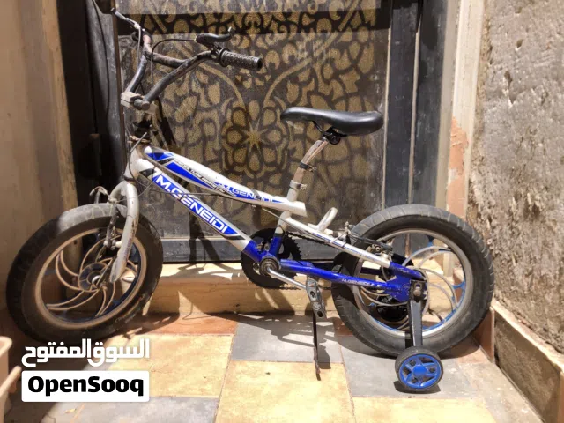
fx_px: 456
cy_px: 212
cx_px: 282
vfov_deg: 49.7
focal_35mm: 28
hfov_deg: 63.4
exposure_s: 1/1091
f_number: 1.8
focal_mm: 3.99
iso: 20
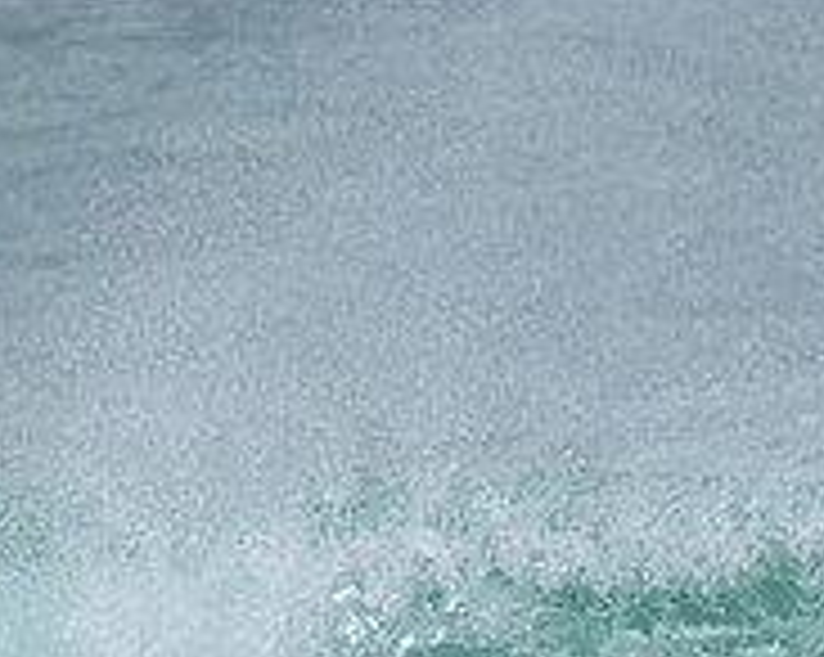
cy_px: 812
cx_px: 887
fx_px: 57980
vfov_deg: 0.6
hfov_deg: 0.8
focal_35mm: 2380
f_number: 11
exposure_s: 1/1600
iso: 2200
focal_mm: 800
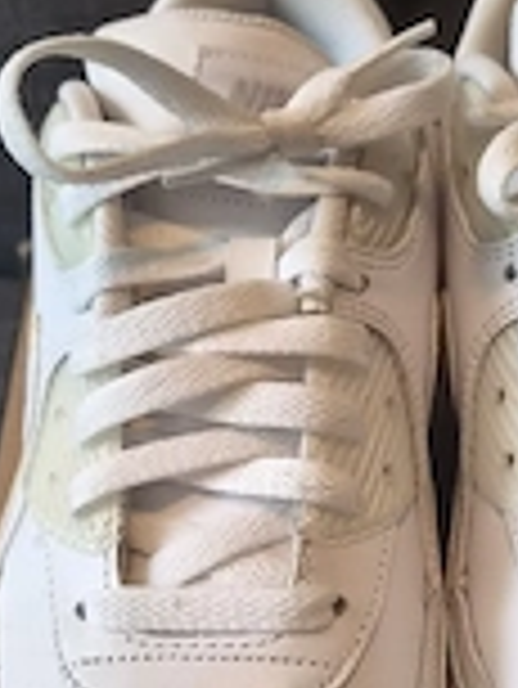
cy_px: 477
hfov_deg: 24.3
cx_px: 365
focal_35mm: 60
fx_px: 1195
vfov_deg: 31.8
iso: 400
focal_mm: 5.4
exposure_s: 1/100
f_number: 1.8
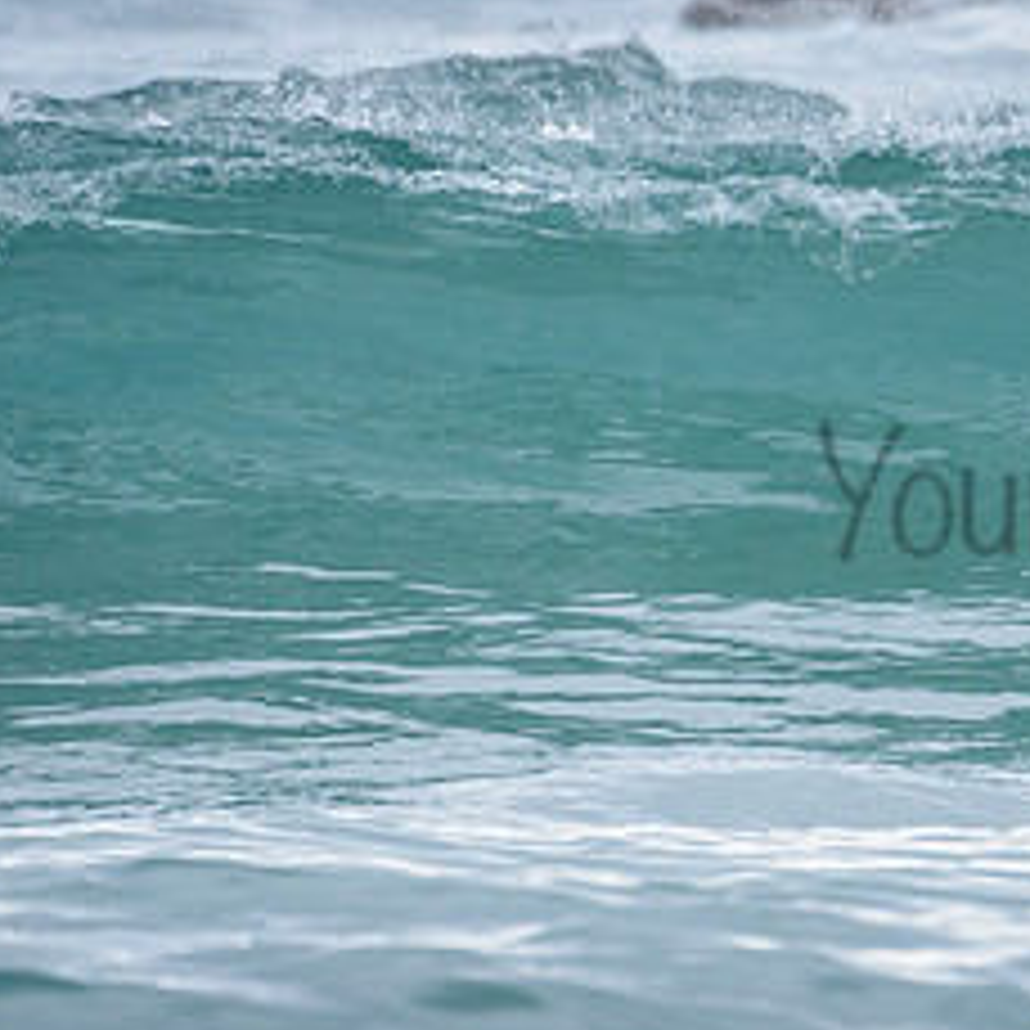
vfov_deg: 1.3
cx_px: 1576
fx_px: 44537
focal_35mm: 1323
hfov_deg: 1.3
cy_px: 455
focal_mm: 500
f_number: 5.6
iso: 500
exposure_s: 1/1250
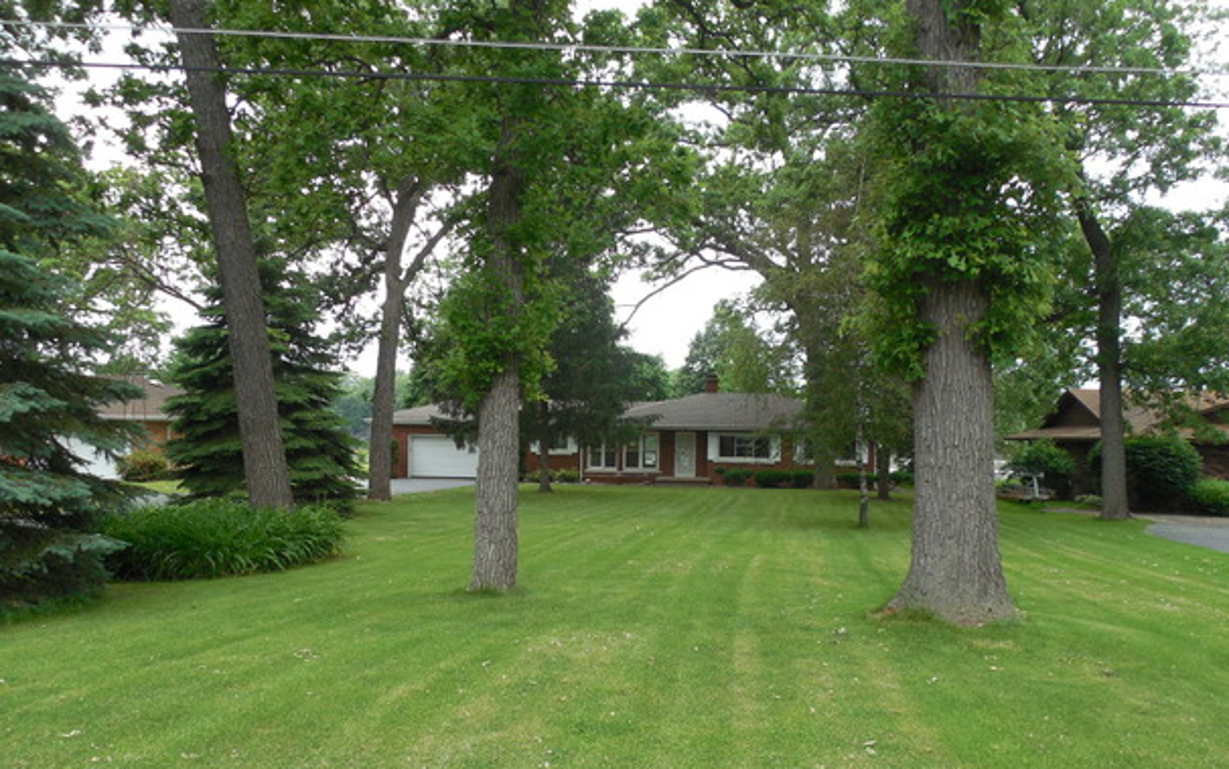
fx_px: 938
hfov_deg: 66.4
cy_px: 473
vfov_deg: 44.3
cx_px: 647
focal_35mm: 28
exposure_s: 1/320
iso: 125
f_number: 3.3
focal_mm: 4.5
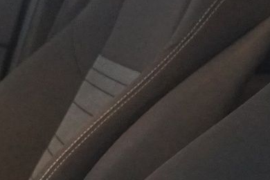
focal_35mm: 186
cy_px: 315
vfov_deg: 7.2
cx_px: -266
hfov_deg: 10.2
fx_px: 1395
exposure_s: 1/10
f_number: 3.5
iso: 4000
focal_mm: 29
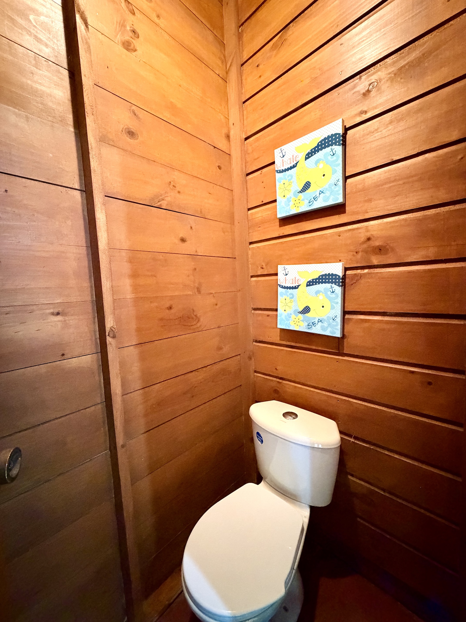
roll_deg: +2.6
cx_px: 233
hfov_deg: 85.7
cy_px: 311
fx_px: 251
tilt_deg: -4.8
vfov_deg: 102.1
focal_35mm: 14
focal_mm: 2.22
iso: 1250
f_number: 2.2
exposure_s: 1/40
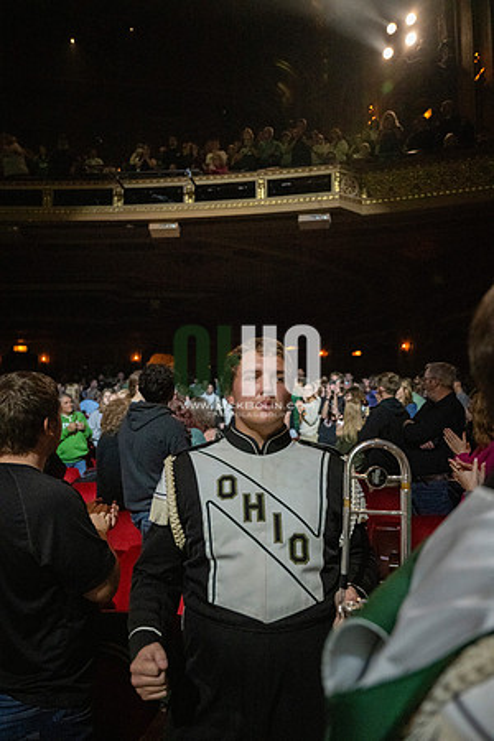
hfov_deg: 51.3
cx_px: 247
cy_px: 370
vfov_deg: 71.5
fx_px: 515
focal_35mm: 25
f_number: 2.8
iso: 12800
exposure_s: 1/500
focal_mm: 25
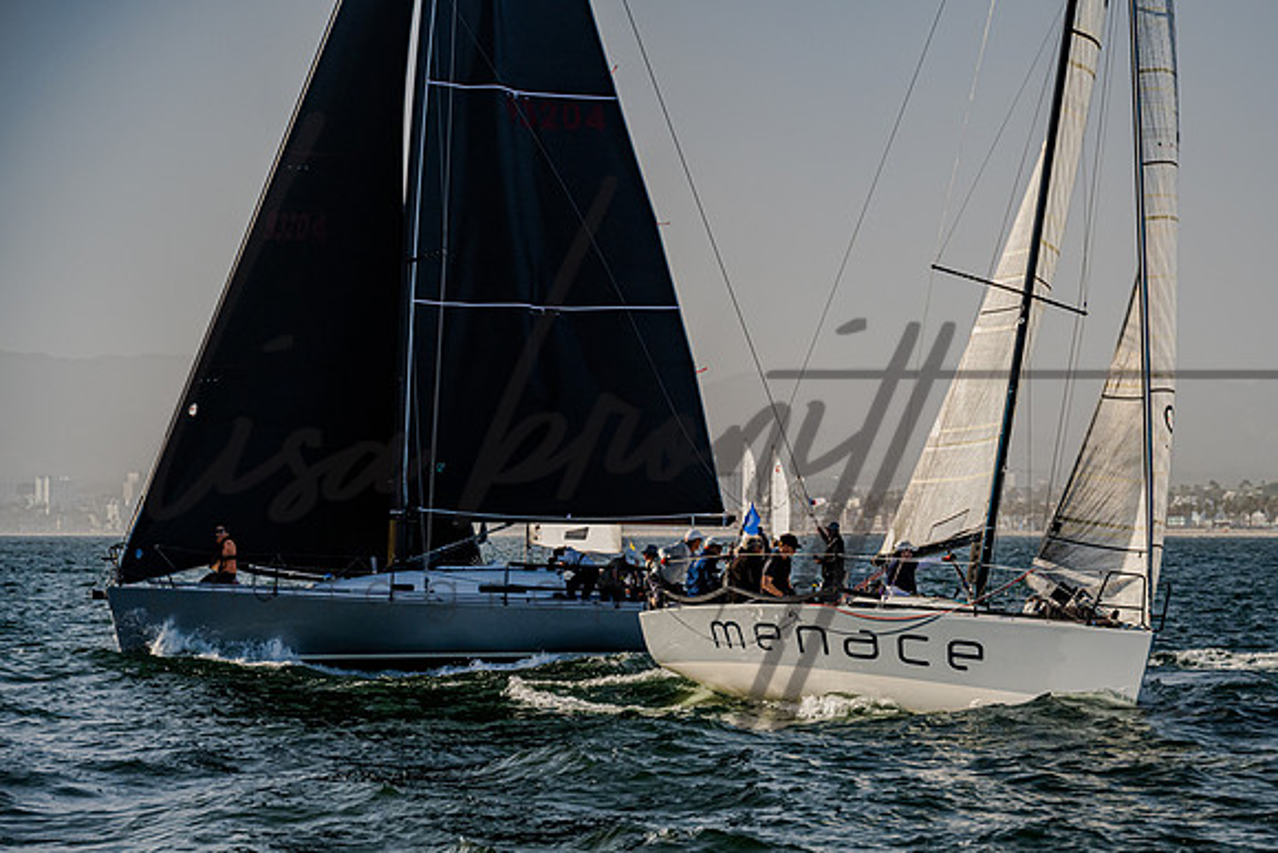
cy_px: 521
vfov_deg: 10.0
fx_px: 4867
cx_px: 792
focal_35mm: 137
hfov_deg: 14.9
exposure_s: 1/1600
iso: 400
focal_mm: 110
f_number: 6.3
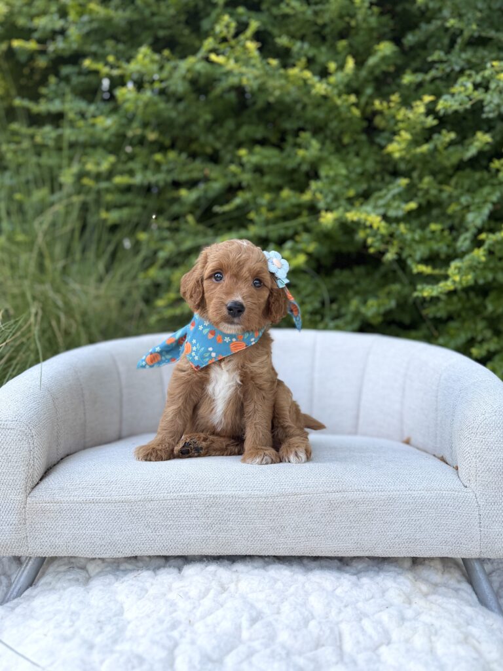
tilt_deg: +3.1
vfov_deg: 71.6
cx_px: 252
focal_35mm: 24
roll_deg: +3.0
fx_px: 465
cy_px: 336
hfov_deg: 56.8
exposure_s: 1/524
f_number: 1.78
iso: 80
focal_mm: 6.76
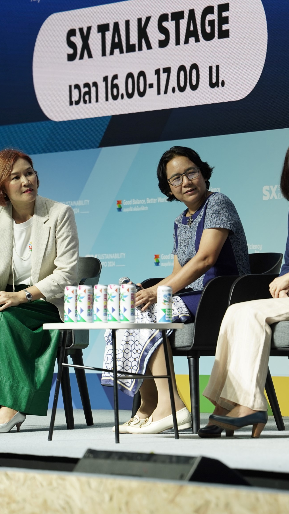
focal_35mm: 210
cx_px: 289
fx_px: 2861
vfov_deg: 10.3
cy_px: 258
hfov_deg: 5.8
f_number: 4
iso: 500
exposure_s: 1/250
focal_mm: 133
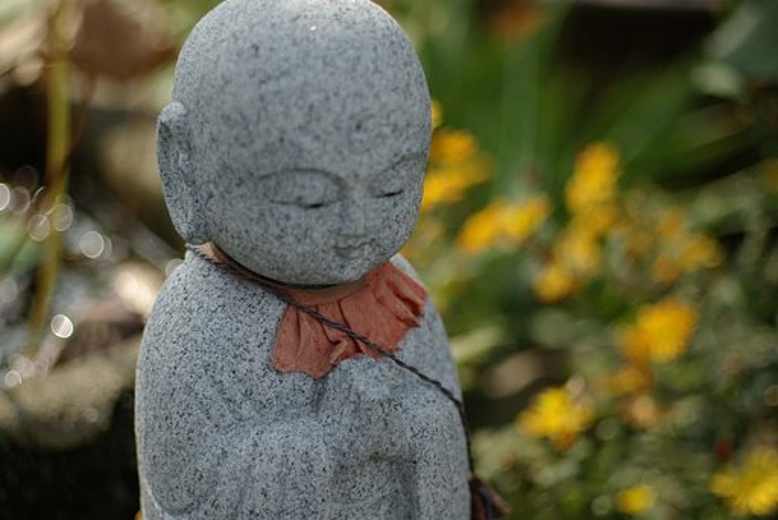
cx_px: 389
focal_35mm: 64
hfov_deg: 31.2
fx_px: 1395
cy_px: 260
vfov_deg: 21.1
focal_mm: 43
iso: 200
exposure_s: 1/3000
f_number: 2
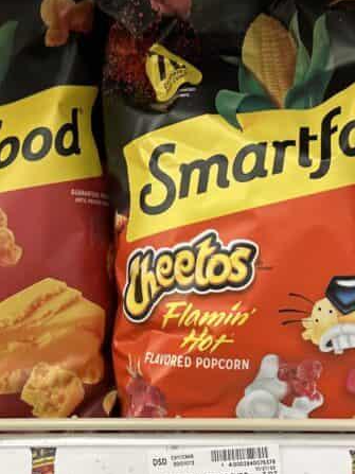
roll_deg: +0.2
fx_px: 752
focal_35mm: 55
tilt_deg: -14.5
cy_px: 301
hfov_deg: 26.5
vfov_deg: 34.7
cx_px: 135
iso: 160
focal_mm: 6.86
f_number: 1.78
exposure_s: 1/62
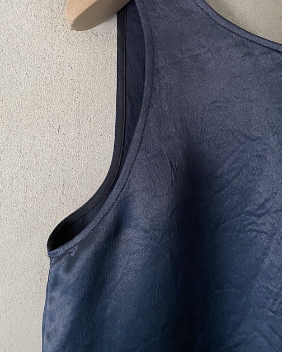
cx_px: 163
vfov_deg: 41.6
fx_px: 449
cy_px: 86
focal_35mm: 43
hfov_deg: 34.8
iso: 125
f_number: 1.8
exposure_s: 1/65
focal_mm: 4.25
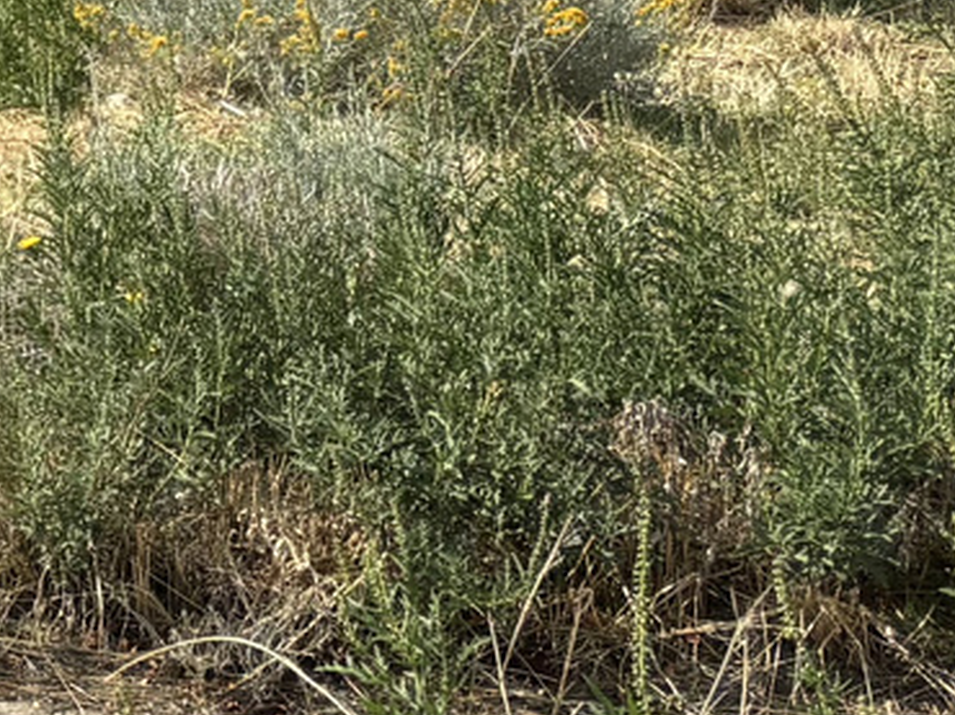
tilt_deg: -8.1
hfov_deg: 11.8
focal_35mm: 144
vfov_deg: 10.2
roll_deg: +2.5
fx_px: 3970
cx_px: -1136
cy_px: -96
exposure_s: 1/3106
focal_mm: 5.96
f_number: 1.6
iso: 50
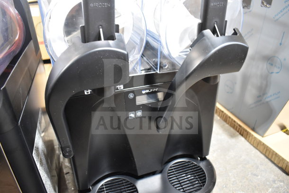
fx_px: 217
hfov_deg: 67.4
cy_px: 96
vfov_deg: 48.0
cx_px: 144
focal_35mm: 27
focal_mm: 18
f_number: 3.5
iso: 1100
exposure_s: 1/30
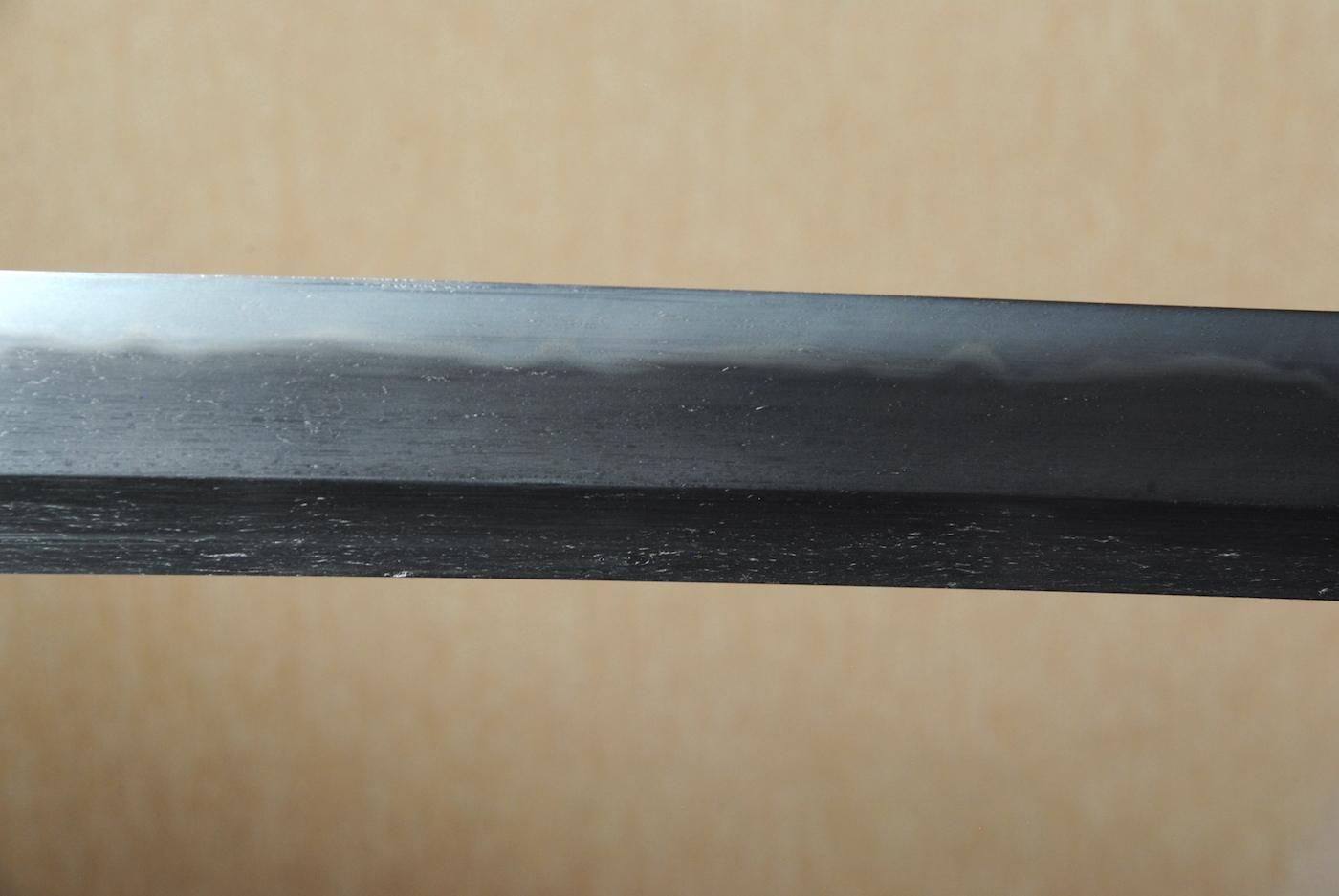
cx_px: 670
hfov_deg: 13.7
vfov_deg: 9.2
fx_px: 5585
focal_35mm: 150
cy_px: 448
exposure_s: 1/2
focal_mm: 100
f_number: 11
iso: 200
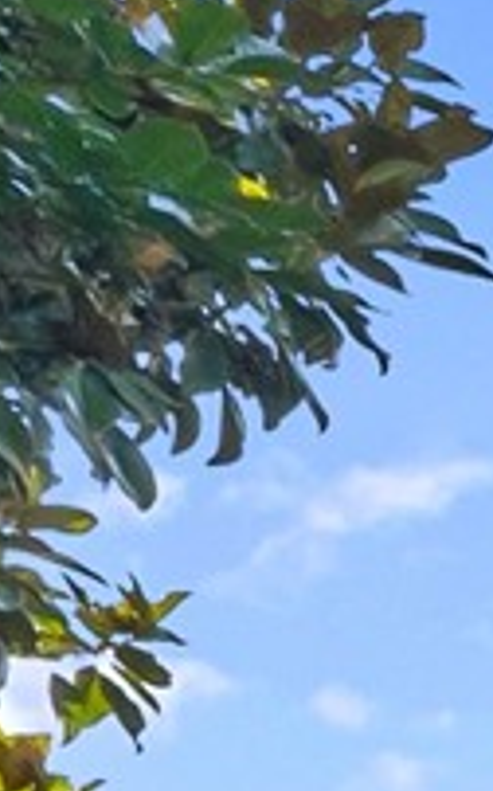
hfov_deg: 3.6
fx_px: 3767
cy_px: 2720
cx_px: 4120
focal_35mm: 175
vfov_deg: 8.7
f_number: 8
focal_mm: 16
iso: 640
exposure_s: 1/60
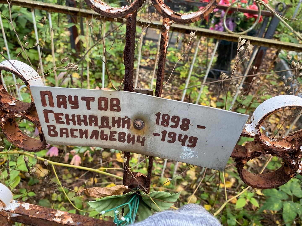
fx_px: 227
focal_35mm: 26
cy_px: 113
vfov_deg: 53.1
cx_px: 151
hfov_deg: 67.3
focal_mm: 4.25
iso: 80
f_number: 1.8
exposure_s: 1/122
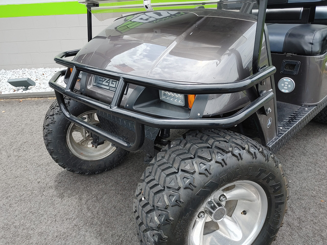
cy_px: 122
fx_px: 246
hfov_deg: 67.3
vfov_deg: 53.1
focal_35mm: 26
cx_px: 164
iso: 50
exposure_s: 1/568
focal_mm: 4.81
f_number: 1.8
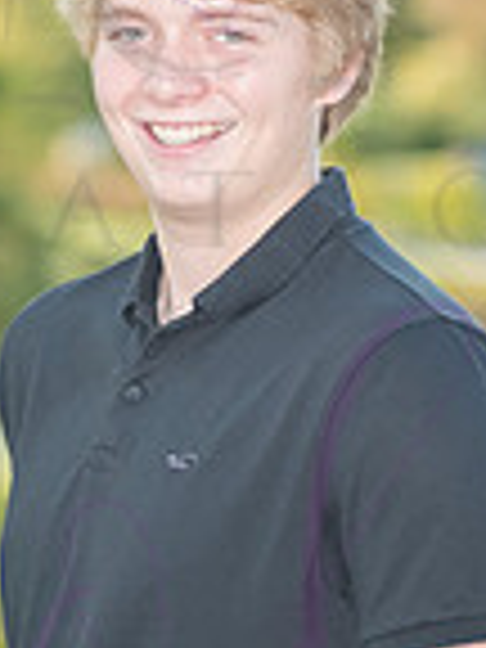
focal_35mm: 375
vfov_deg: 5.3
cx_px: 212
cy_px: 369
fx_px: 7020
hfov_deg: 4.0
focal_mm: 125
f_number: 4.5
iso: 800
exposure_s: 1/640
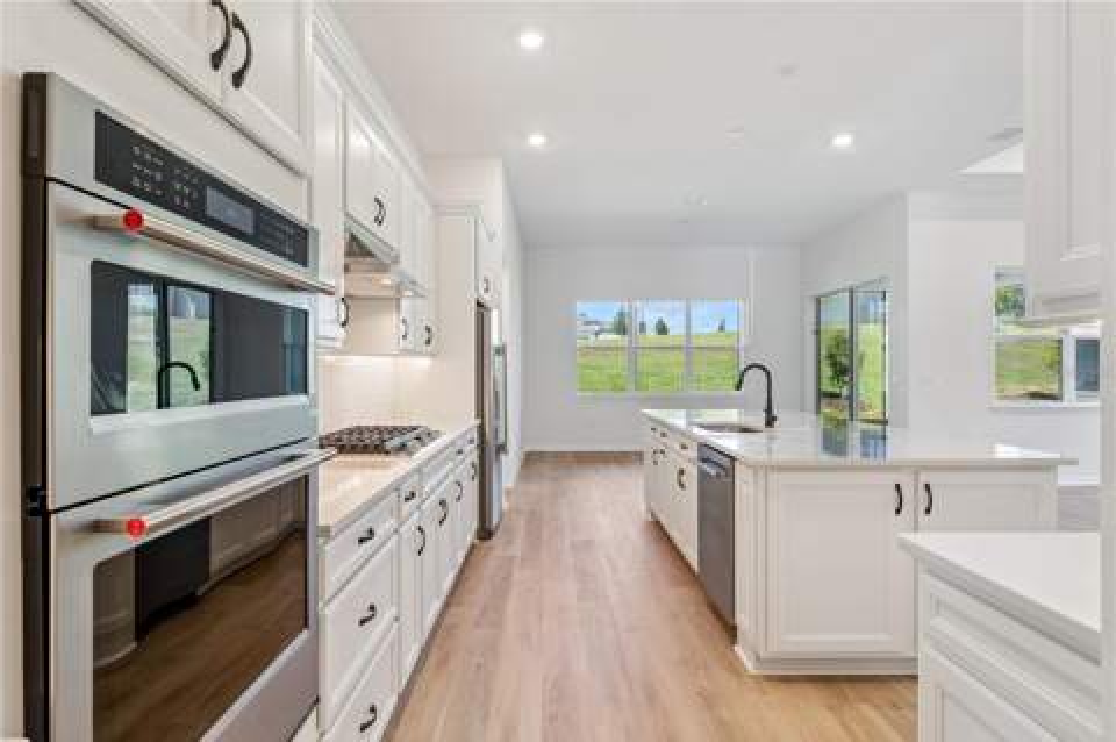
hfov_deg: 84.0
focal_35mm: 20
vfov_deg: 61.8
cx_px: 558
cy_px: 371
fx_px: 619
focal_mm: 20
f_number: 11
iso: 800
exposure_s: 1/60
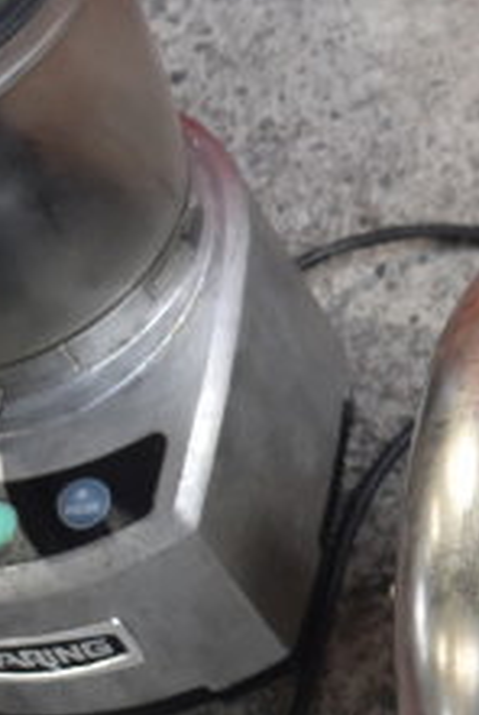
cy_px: 500
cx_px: 900
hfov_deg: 13.3
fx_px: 1810
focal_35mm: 91
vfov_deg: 22.2
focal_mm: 22
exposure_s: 1/160
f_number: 3.8
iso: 900
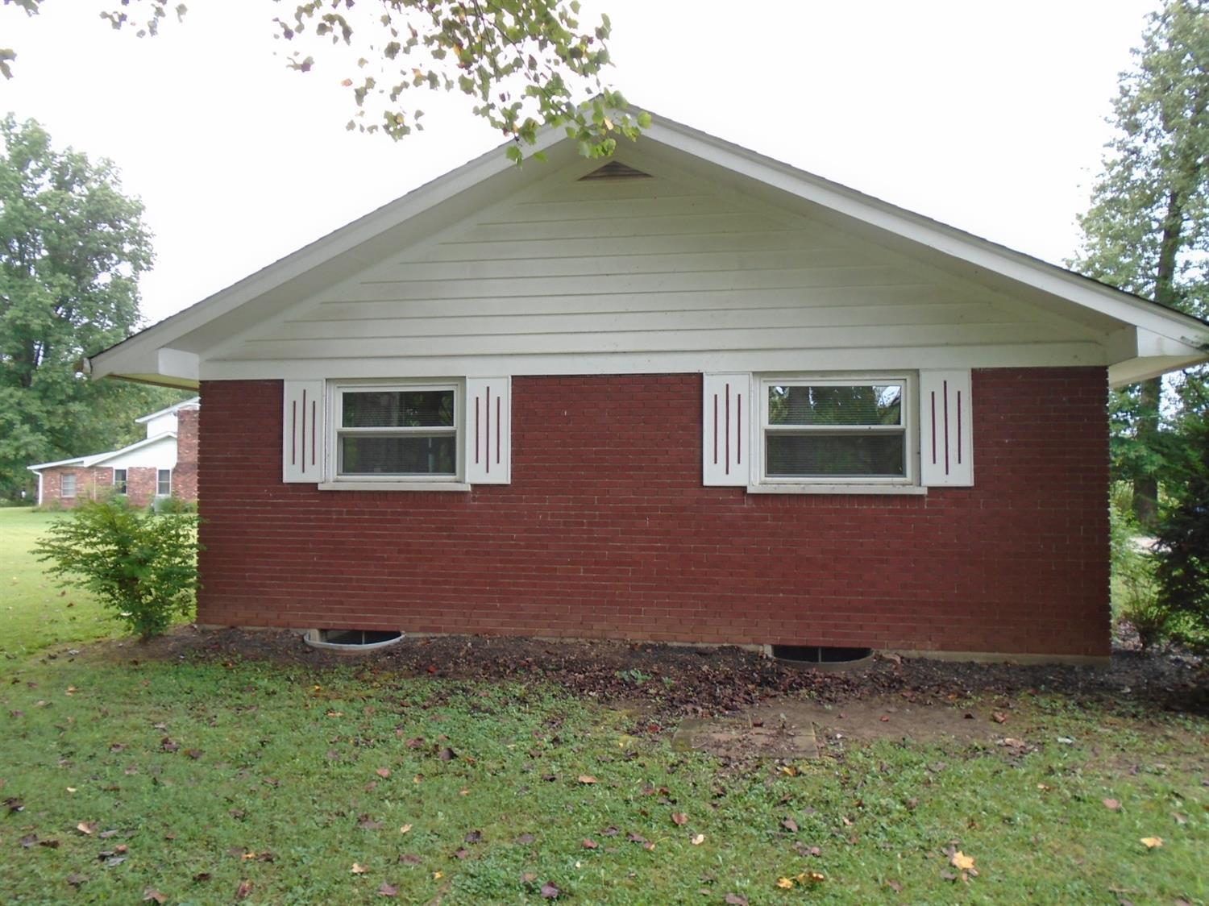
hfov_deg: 67.3
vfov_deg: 53.0
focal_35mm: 26
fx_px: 908
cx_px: 604
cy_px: 453
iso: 100
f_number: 3.2
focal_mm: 4.6
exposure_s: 1/80
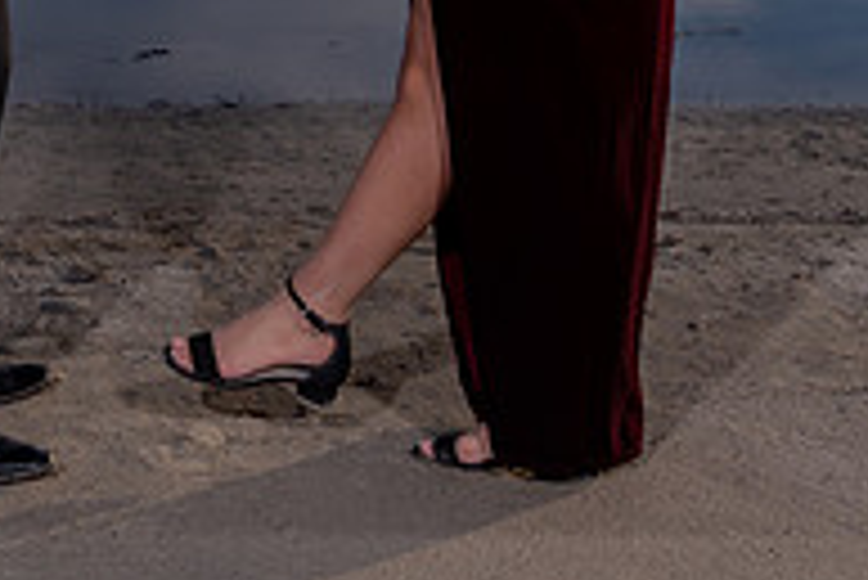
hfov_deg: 22.9
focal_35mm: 87
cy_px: -325
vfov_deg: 14.5
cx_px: 118
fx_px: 2099
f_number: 18
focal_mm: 24
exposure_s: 1/200
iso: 200
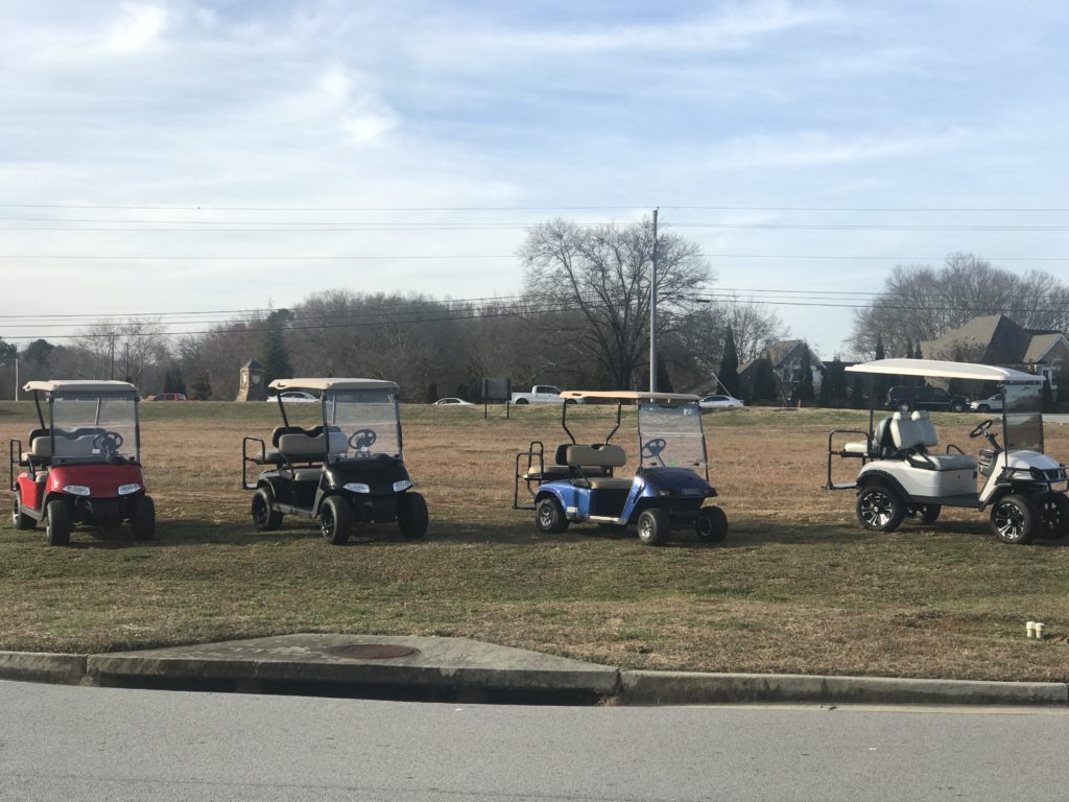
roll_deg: -1.3
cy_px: 401
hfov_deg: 33.8
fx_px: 1760
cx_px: 534
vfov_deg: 25.7
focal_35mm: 57
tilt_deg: +1.6
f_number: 2.8
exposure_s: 1/556
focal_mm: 6.6
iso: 20
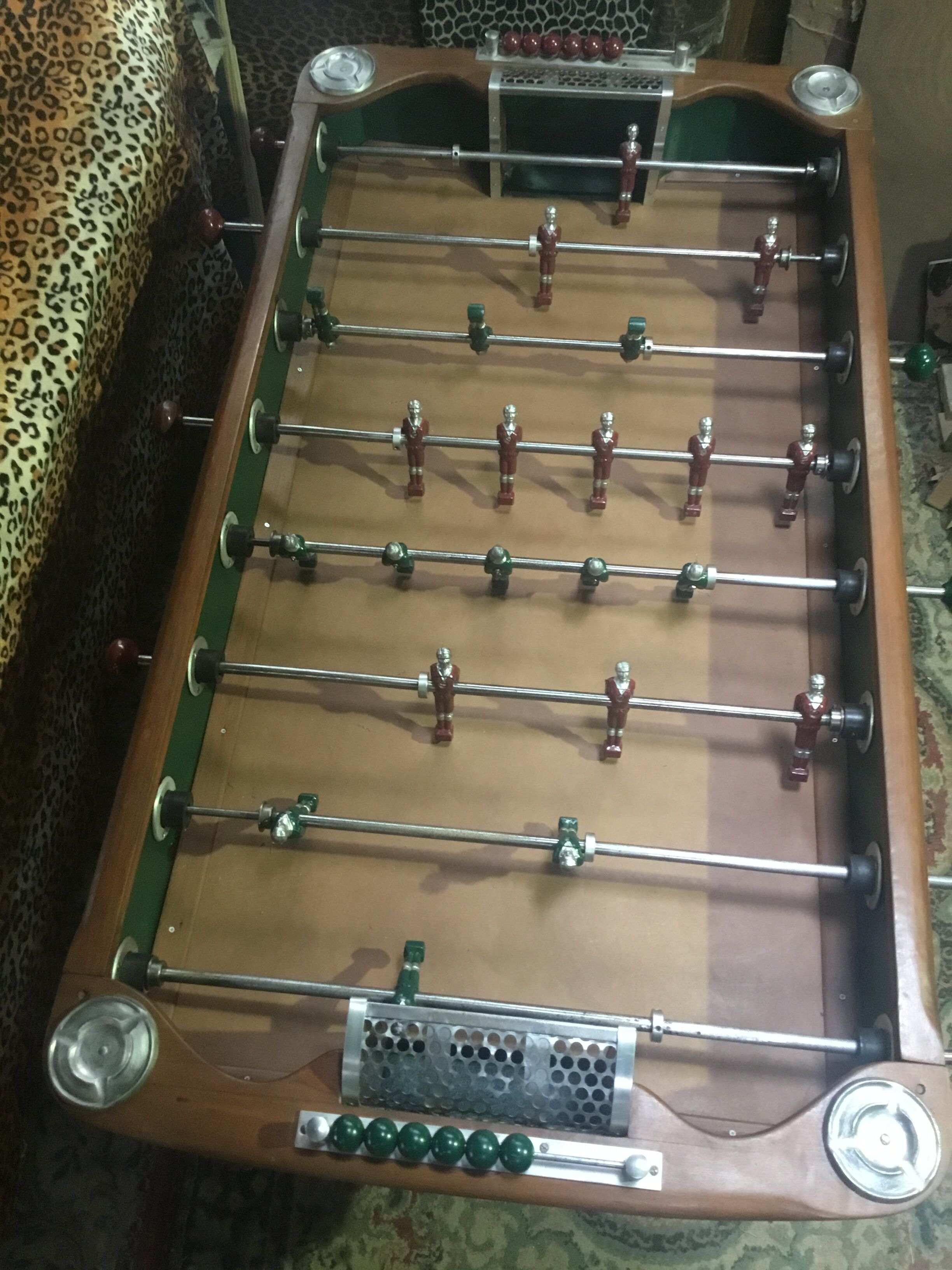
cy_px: 635
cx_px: 476
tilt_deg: -62.1
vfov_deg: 58.4
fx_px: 1137
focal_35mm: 31
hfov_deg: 45.4
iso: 200
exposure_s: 1/20
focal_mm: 3.3
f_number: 2.4
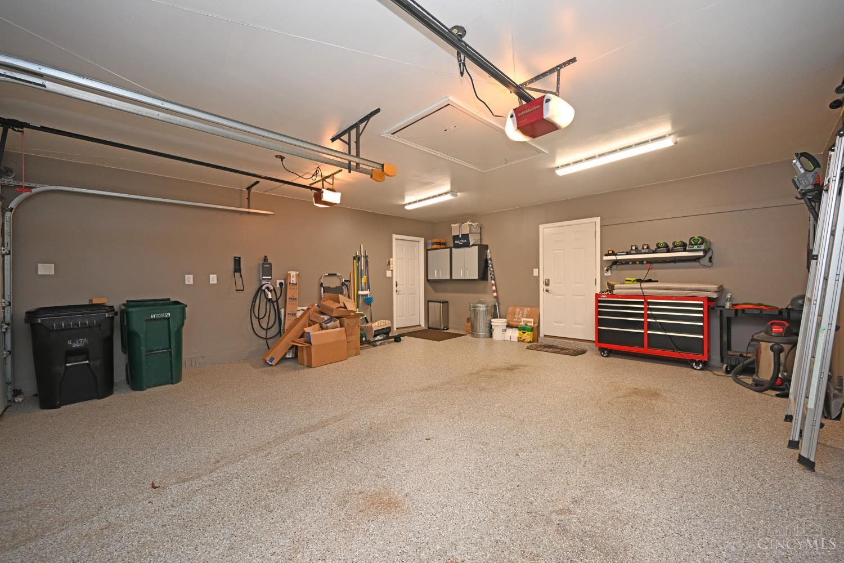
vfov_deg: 81.2
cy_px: 282
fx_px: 328
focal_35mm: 14
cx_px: 422
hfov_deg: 104.3
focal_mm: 14
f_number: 4
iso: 640
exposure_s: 1/60
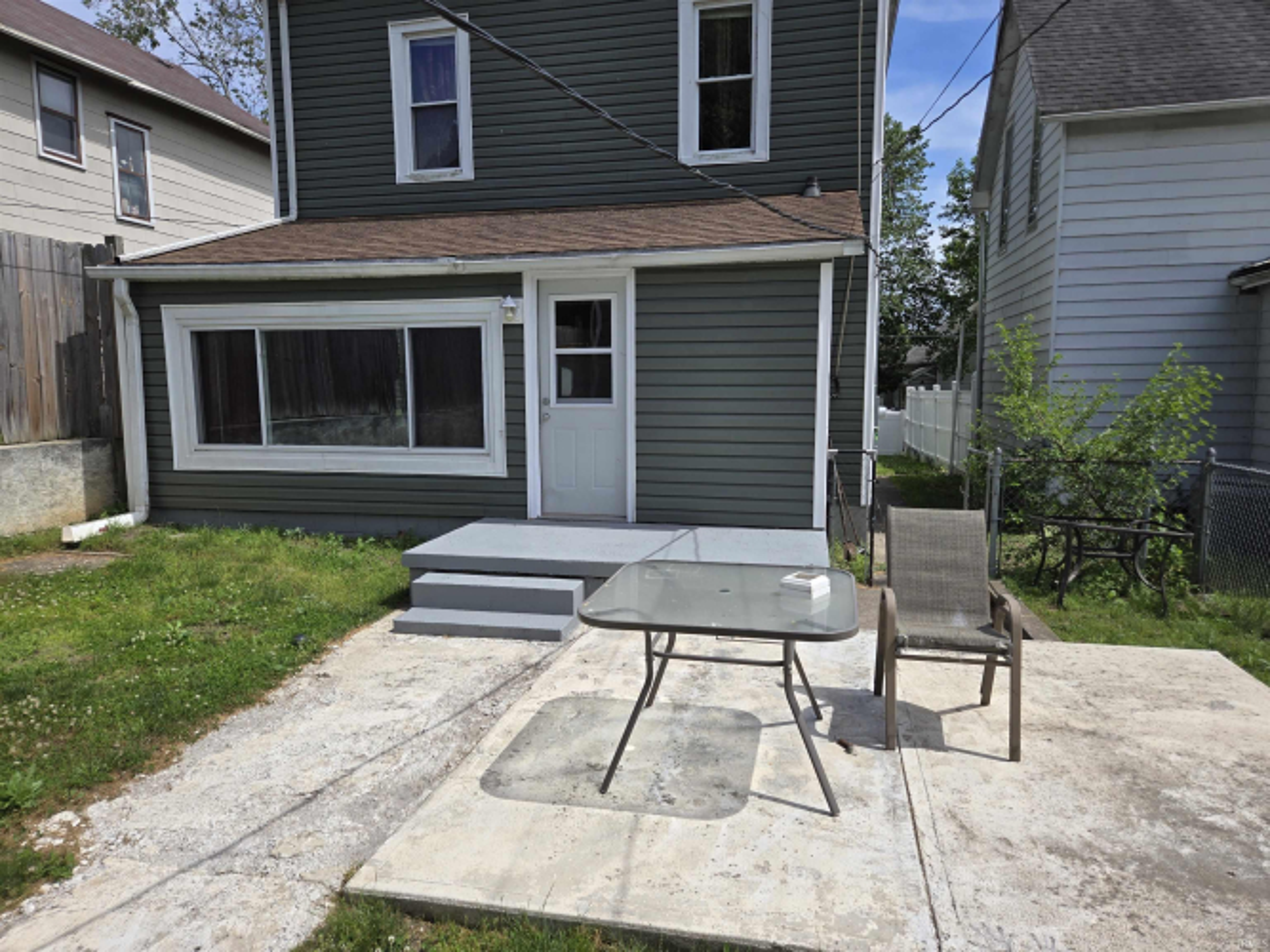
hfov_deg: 73.9
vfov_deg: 58.9
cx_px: 635
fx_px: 844
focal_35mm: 23
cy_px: 476
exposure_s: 1/2082
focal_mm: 5.4
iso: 25
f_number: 1.8
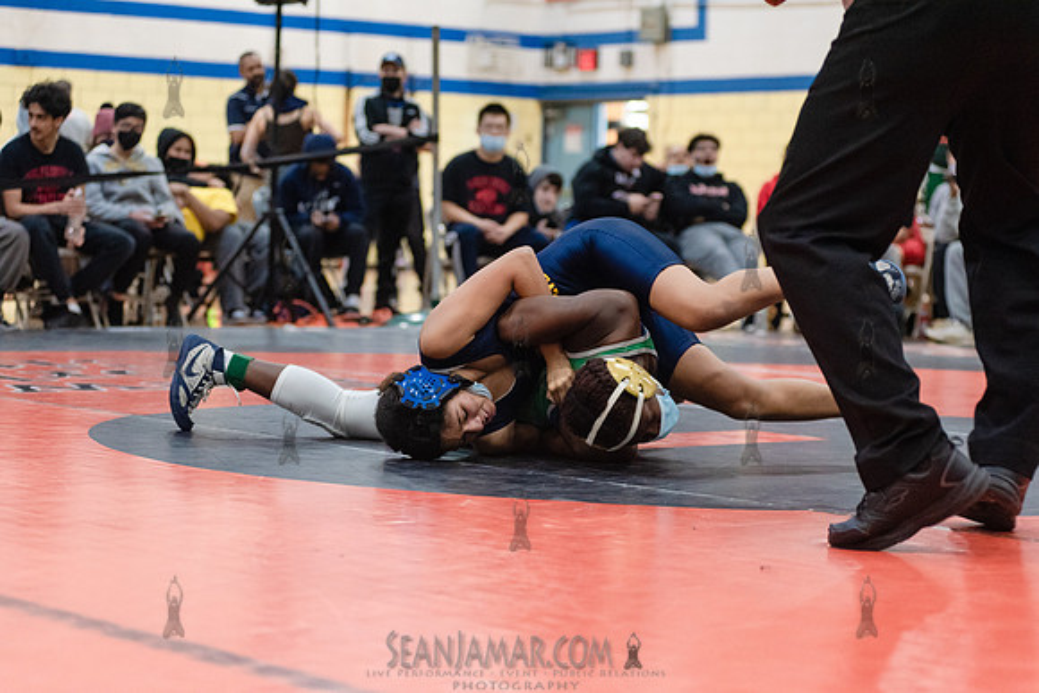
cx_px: 520
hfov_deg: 23.6
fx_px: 2483
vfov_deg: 15.9
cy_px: 346
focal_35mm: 86
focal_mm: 86
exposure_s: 1/400
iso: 4000
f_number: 3.5
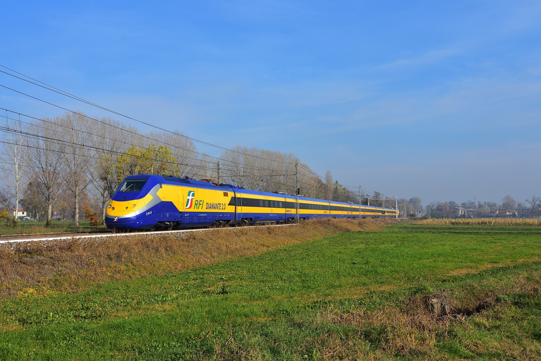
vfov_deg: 34.2
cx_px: 270
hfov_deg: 49.6
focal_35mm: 39
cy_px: 180
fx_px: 586
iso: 200
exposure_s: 1/800
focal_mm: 26
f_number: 7.1
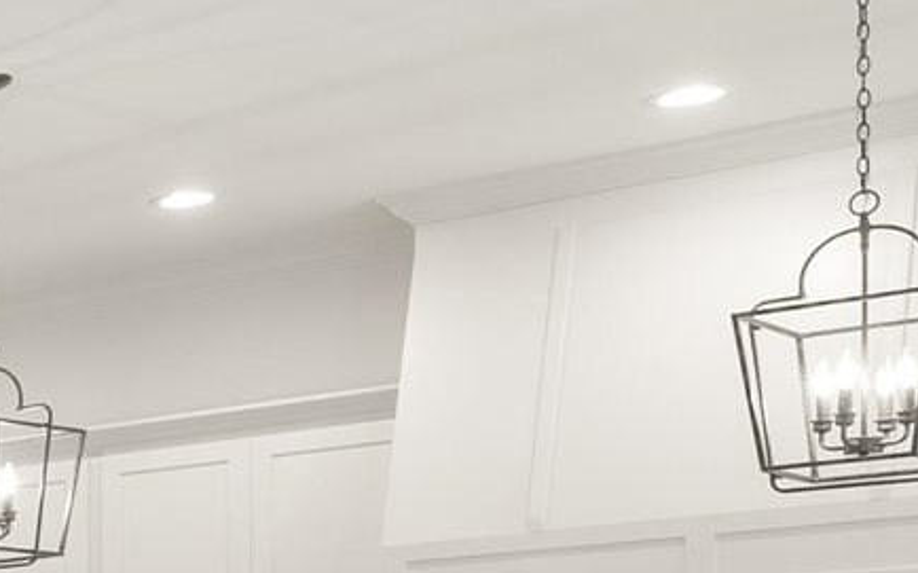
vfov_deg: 12.3
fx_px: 2526
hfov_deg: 14.4
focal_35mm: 101
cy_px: 863
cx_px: -1229
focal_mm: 14
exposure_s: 1/100
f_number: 7.1
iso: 400
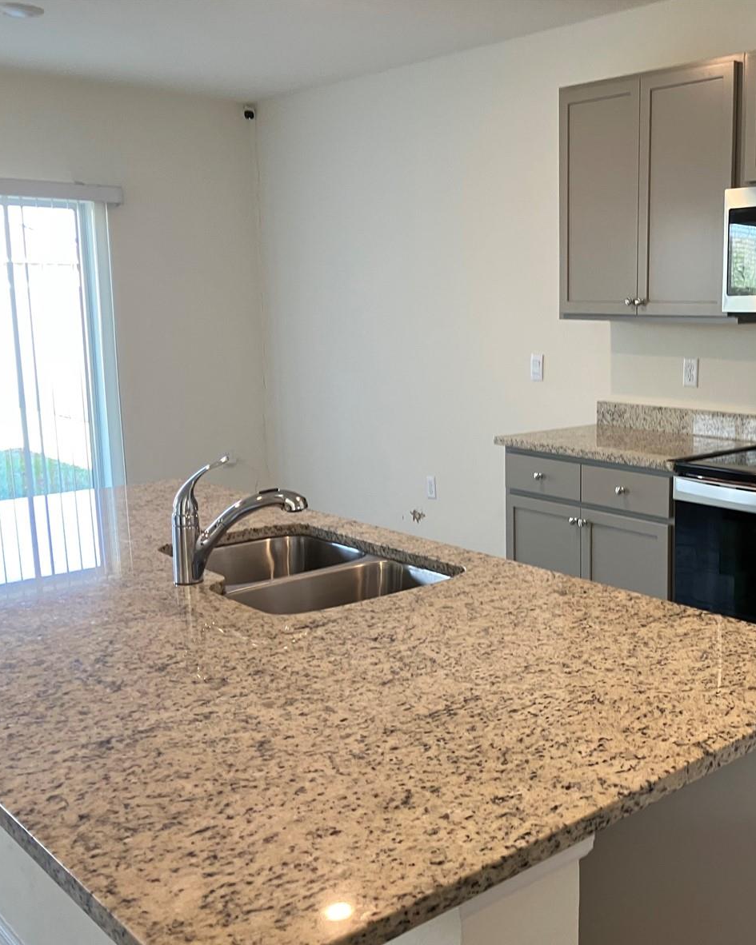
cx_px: 594
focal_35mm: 37
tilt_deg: -7.4
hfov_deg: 38.7
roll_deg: +0.4
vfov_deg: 49.1
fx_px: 1035
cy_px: 478
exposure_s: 1/60
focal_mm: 3.99
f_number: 1.8
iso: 80
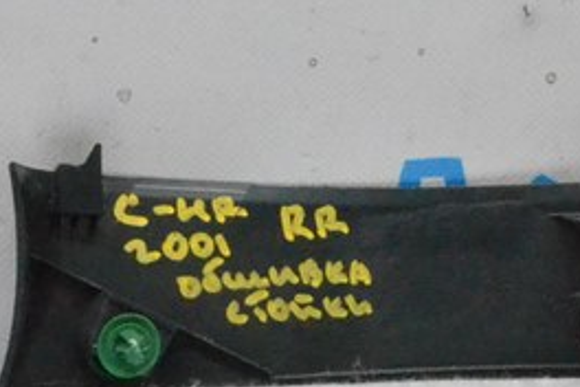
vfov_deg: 8.8
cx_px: 119
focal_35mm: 151
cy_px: 623
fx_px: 2433
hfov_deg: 13.5
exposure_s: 1/100
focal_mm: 26
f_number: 13
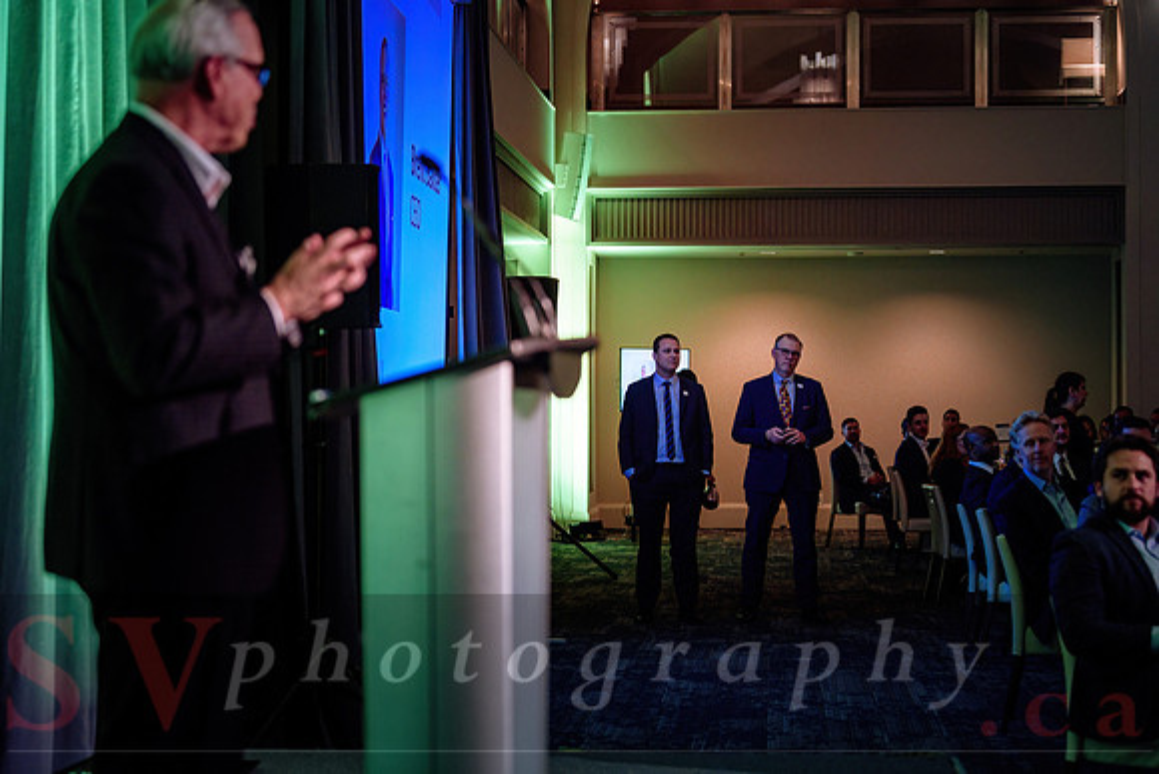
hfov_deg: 27.9
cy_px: 387
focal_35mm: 72
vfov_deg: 18.8
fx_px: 2331
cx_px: 580
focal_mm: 70
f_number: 2.8
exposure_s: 1/200
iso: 1250
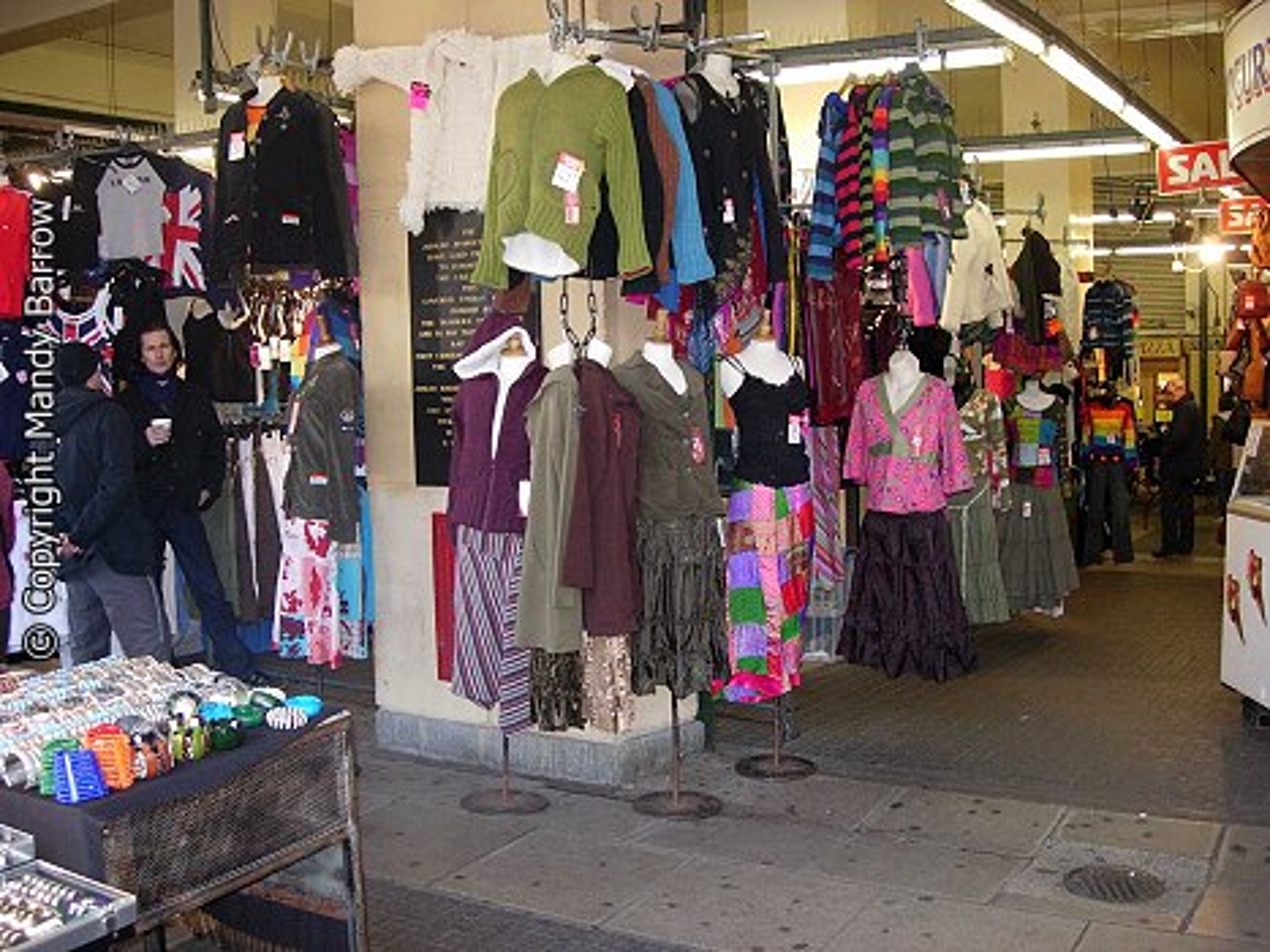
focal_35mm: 38
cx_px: 635
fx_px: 1394
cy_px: 476
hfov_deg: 49.0
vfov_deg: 37.7
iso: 200
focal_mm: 7.8
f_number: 2.8
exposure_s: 1/80.6
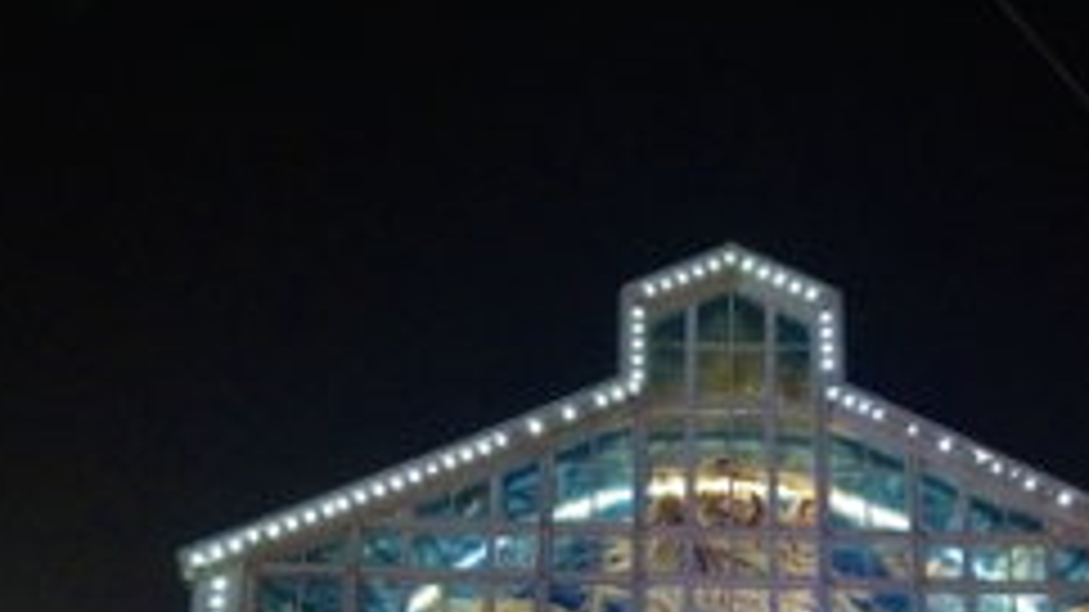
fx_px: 1819
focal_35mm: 63
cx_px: 724
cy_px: 662
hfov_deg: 33.1
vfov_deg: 18.4
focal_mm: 4.28
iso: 500
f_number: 2.4
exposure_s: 1/15
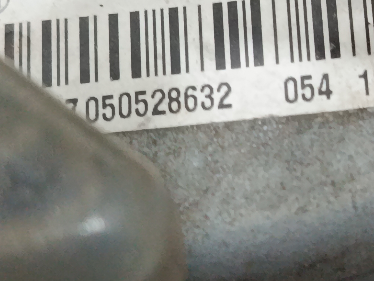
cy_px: 115
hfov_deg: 15.4
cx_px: 286
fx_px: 1372
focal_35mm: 127
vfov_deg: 11.7
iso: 1073
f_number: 1.7
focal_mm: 5.24
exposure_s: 1/33.3
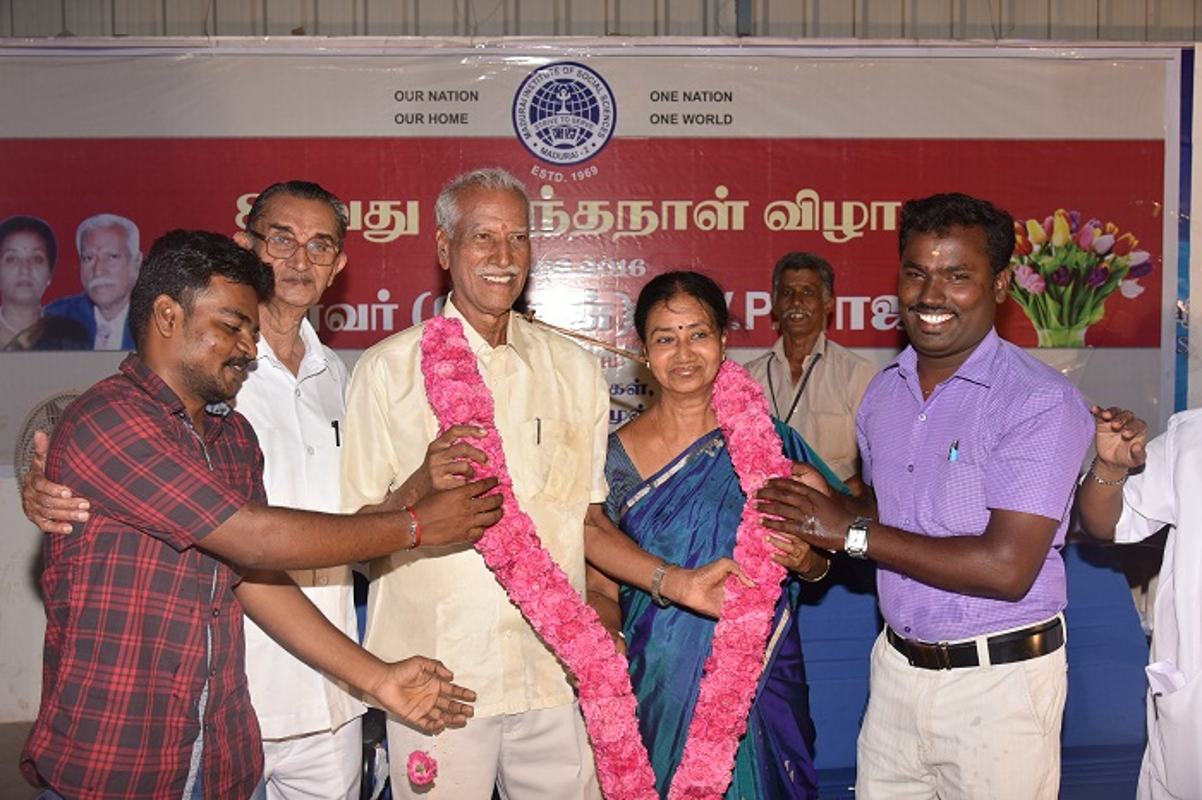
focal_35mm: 38
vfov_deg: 35.0
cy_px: 400
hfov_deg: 50.7
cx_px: 601
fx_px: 1268
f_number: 7.1
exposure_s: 1/160
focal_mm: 38
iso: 500
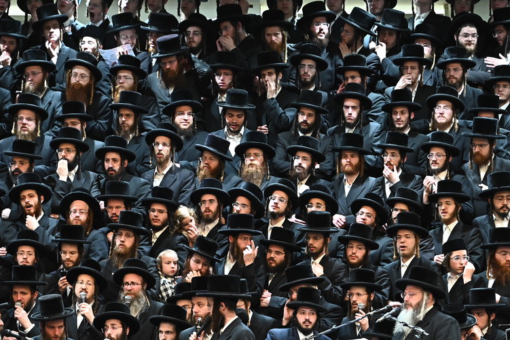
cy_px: 303
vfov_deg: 5.9
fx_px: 3301
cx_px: 175
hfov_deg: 8.8
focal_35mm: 233
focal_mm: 125
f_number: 3.5
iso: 2000
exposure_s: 1/160
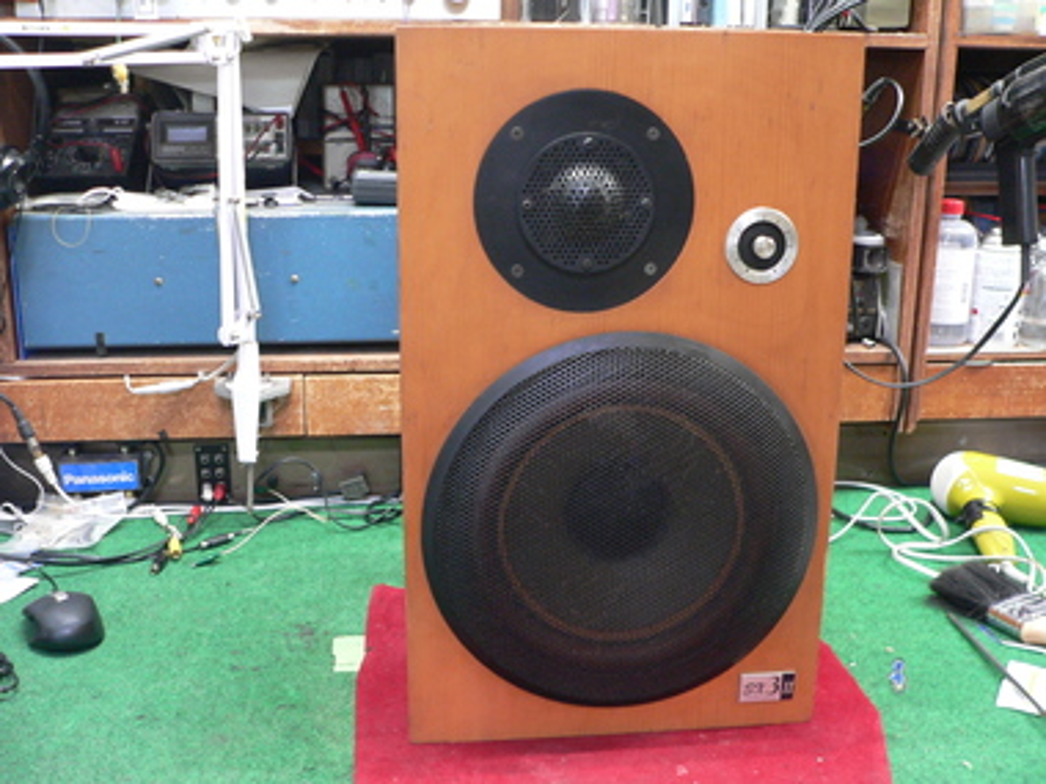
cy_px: 392
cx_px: 523
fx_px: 1148
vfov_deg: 37.7
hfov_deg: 49.0
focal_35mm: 38
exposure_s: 1/6
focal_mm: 6.3
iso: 200
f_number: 2.8
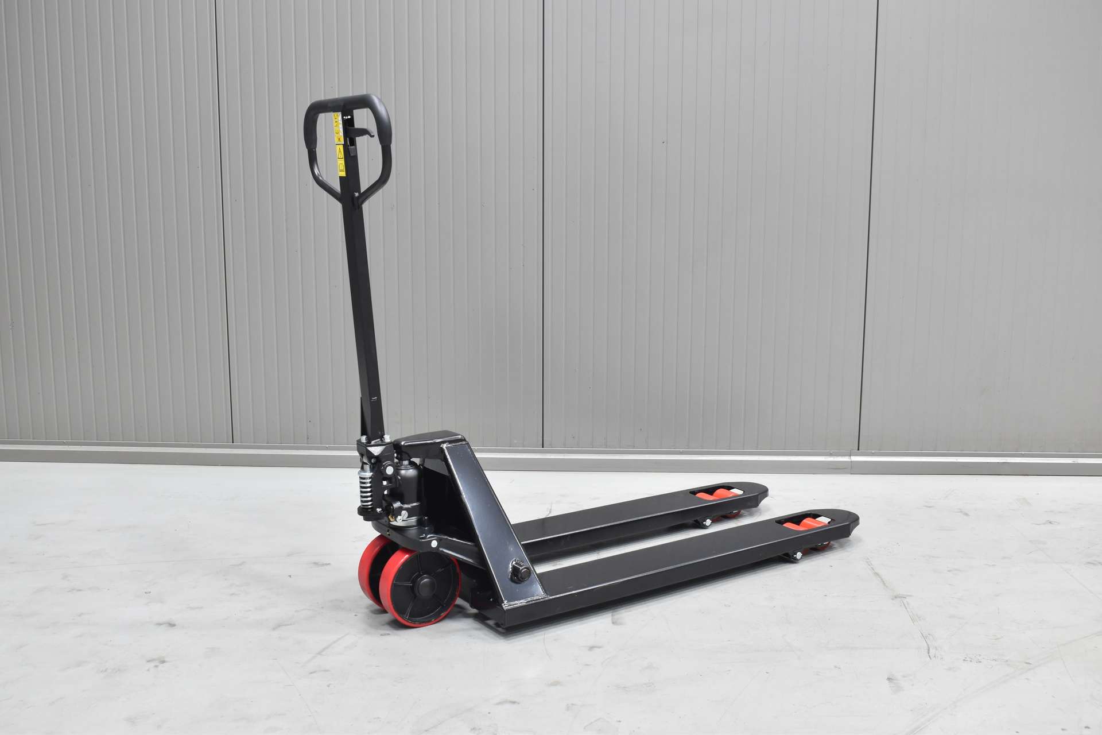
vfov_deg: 36.9
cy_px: 368
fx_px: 1102
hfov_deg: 53.1
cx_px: 551
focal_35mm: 36
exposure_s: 1/13
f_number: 6.3
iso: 1000
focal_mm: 24
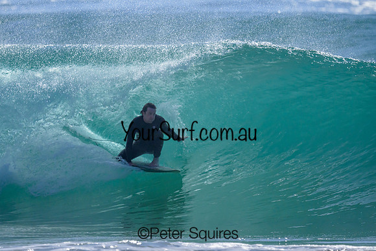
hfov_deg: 2.2
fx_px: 9580
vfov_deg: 1.5
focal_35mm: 917
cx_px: 160
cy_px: 111
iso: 1800
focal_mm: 800
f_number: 6.3
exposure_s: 1/2000
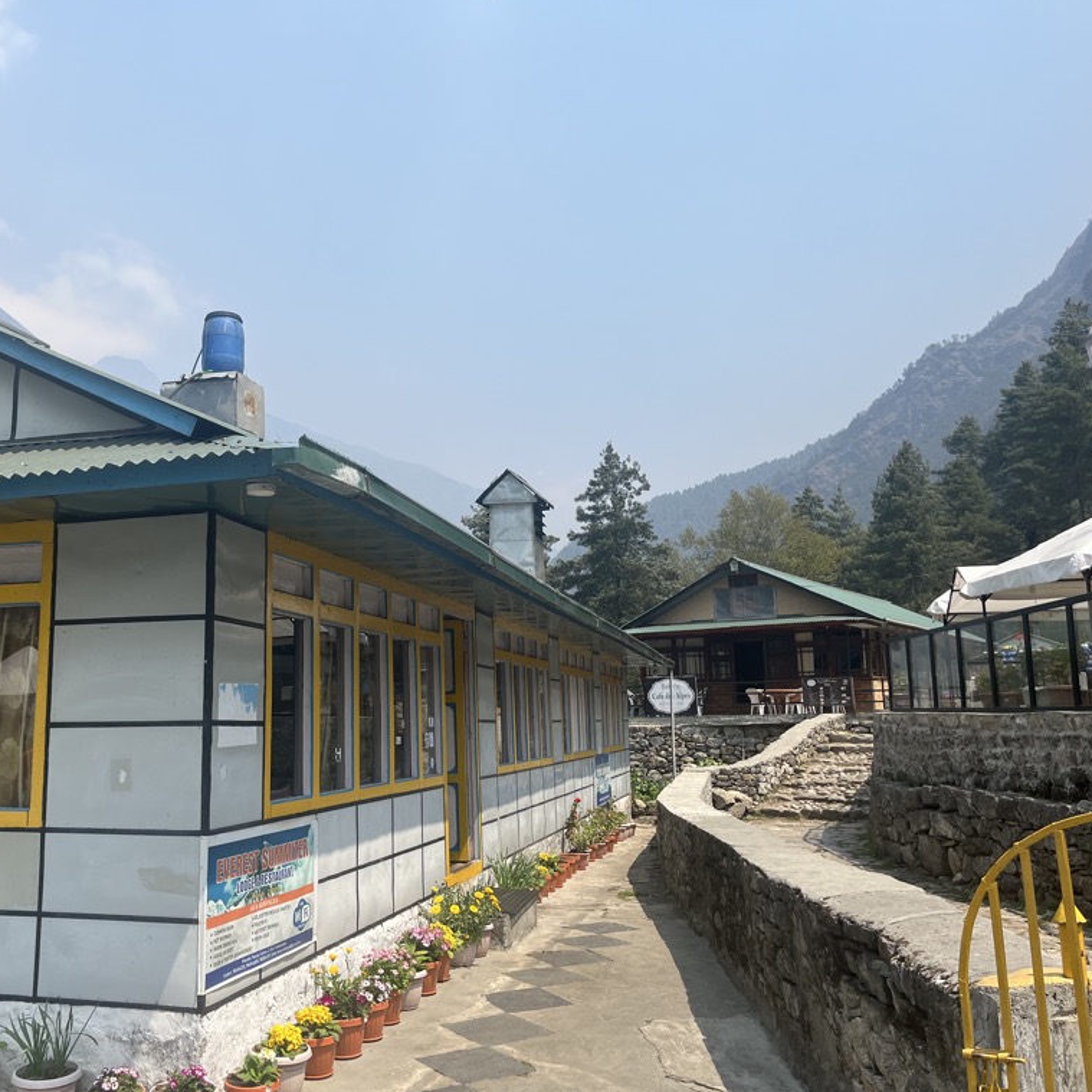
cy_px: 545
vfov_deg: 52.5
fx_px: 1106
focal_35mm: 31
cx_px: 399
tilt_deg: +8.0
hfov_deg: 51.9
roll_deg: +0.4
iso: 50
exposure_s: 1/3521
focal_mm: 5.1
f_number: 1.6
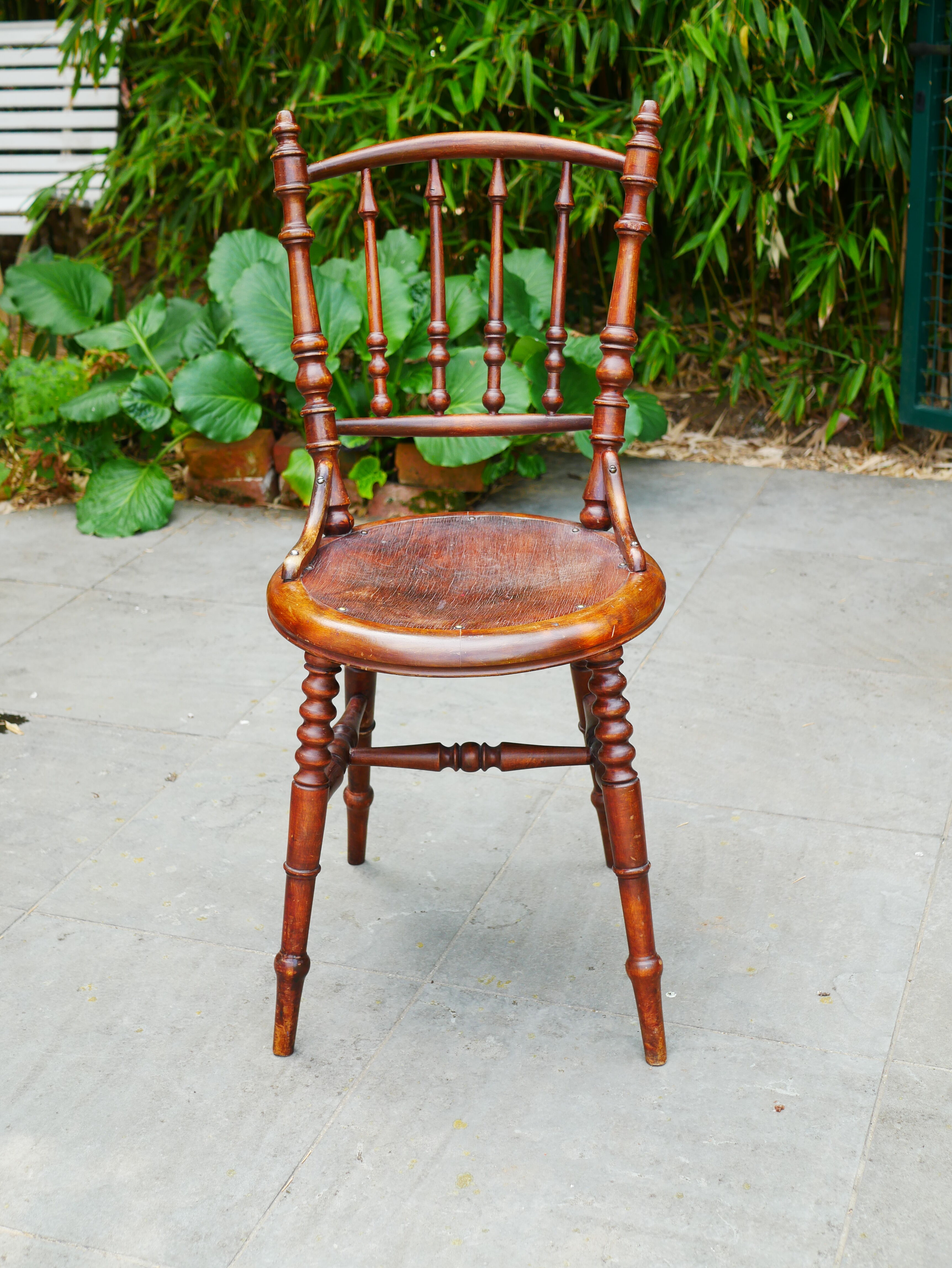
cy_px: 634
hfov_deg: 29.1
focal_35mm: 50
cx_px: 476
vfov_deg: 38.2
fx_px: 1832
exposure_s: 1/400
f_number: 3.2
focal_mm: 25
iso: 200
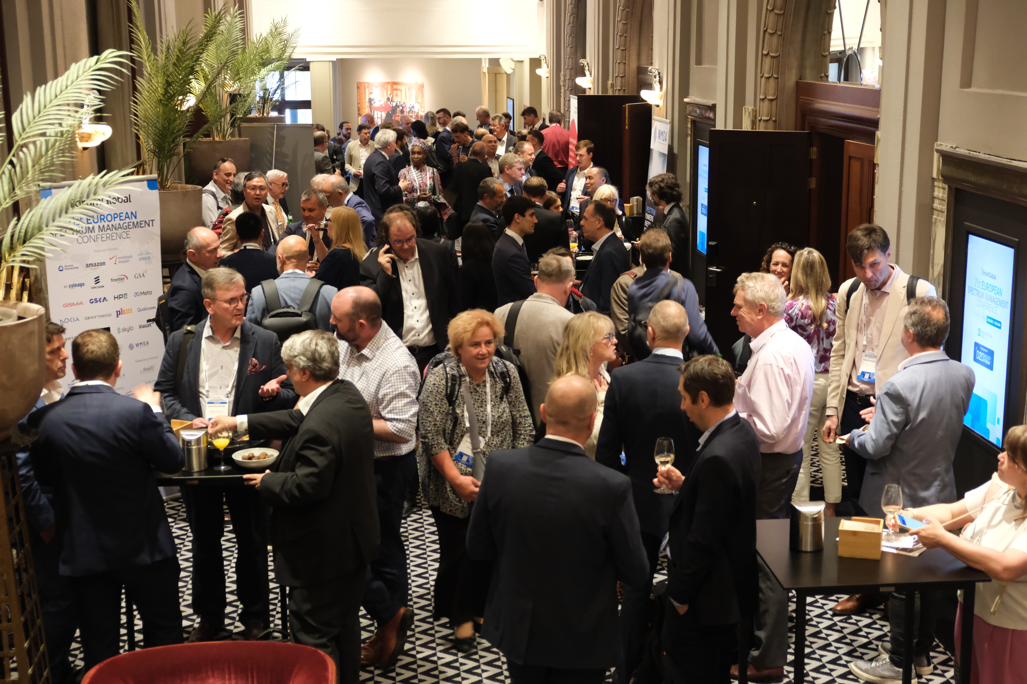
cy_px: 342
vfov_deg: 27.5
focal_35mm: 49
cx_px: 514
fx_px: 1398
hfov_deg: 40.3
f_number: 3.6
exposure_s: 1/50
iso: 3200
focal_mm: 32.9
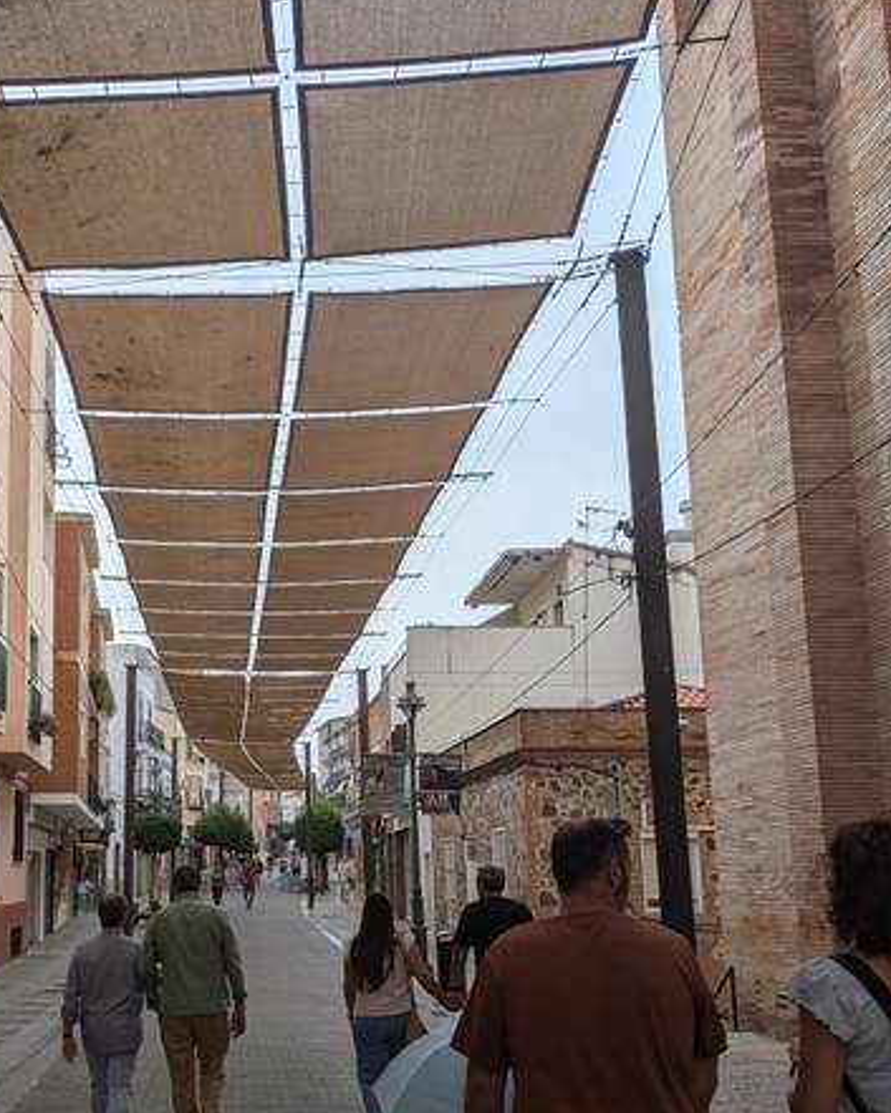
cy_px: 694
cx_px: 288
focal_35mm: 34
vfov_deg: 52.3
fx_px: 1120
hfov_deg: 42.7
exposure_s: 1/1160
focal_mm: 4.53
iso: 30
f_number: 1.7
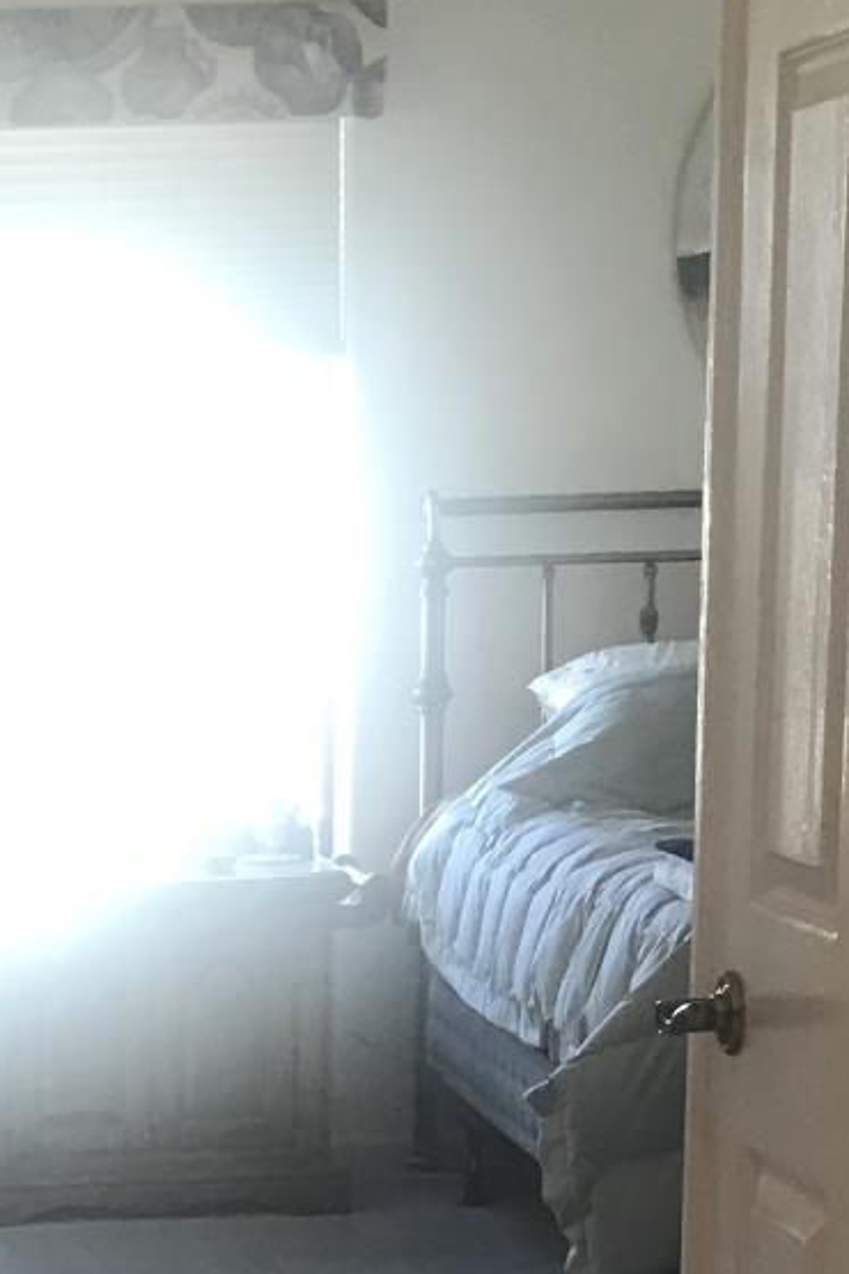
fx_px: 3714
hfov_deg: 12.7
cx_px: -172
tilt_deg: -14.7
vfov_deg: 18.4
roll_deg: +2.4
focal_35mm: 105
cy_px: 1570
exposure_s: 1/20
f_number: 1.8
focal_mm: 3.99
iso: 40
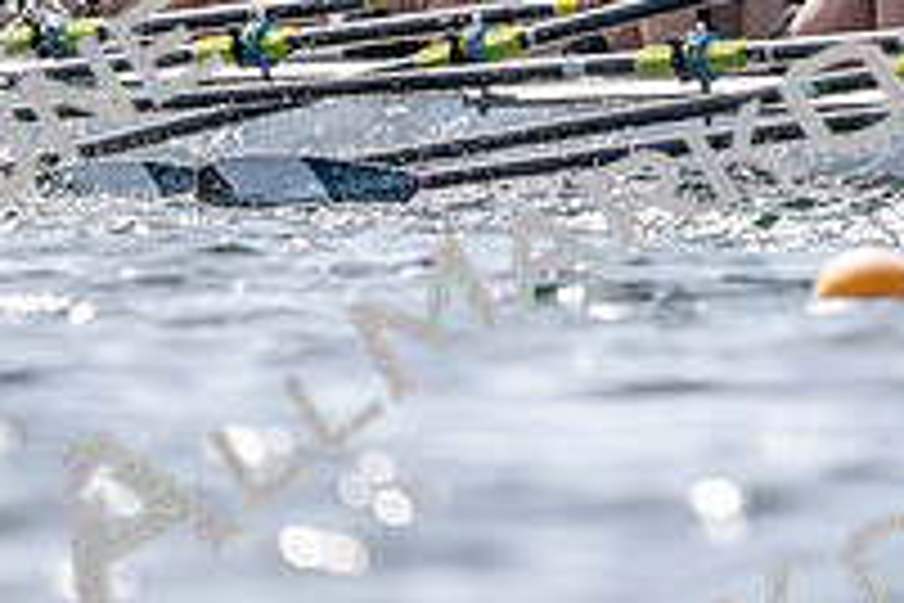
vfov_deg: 1.2
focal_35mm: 1176
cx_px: 967
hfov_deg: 1.8
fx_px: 29528
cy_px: -50
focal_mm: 400
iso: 180
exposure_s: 1/2500
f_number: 4.5
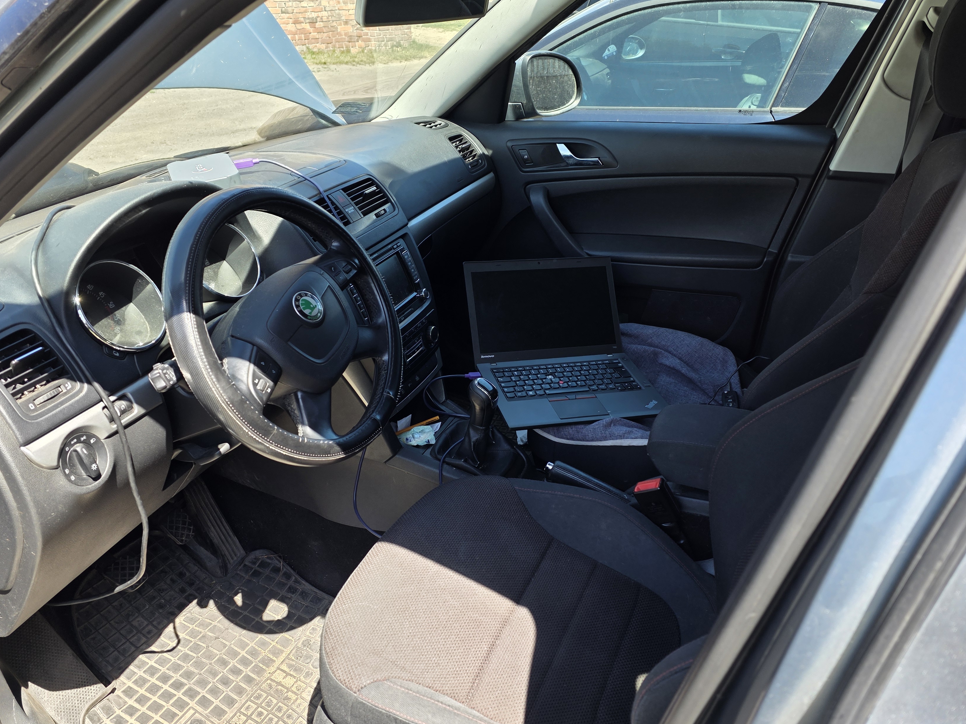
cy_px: 366
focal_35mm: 28
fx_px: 781
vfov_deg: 49.7
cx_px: 502
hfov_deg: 63.4
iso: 12
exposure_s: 1/100
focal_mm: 6.3
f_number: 1.7
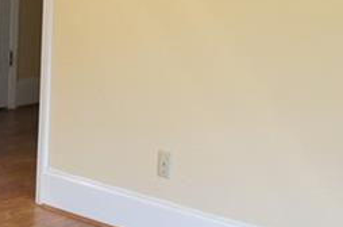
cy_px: -25
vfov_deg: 12.3
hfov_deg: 18.2
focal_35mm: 109
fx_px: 1036
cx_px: -14
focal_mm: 18
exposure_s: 1/30
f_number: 3.5
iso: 1000
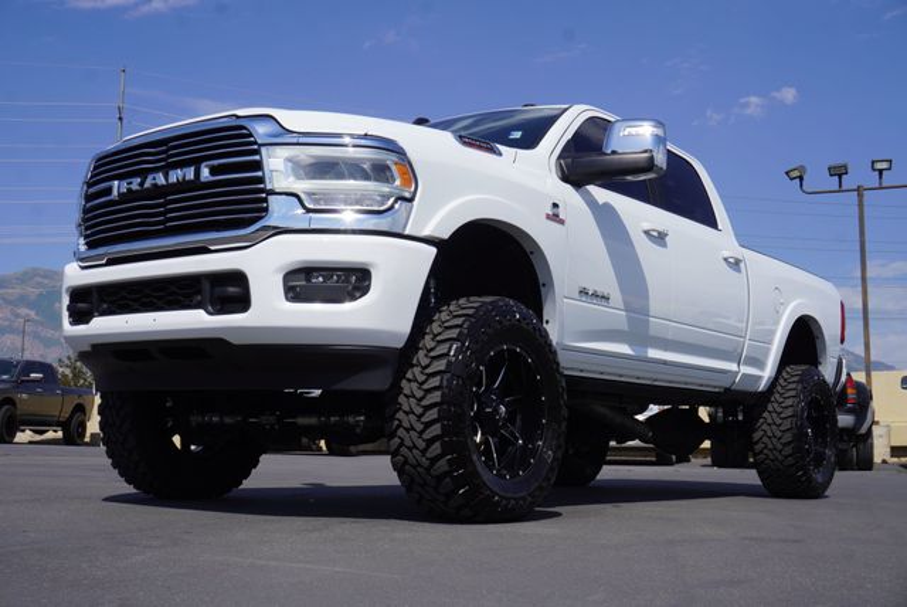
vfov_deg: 33.1
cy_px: 304
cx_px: 454
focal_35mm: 40
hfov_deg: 47.9
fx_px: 1021
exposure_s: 1/250
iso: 100
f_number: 11
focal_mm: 27
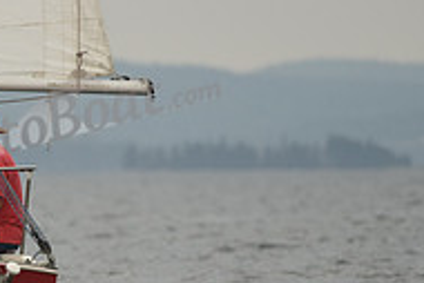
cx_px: -208
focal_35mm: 1221
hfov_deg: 1.7
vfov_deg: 1.1
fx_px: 14391
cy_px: 269
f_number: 5
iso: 250
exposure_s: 1/800
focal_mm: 400
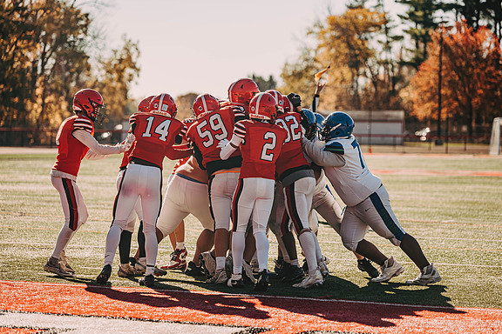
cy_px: 167
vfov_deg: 10.1
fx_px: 1896
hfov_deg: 15.1
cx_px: 251
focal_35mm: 136
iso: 250
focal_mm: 135
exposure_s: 1/2500
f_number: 3.2
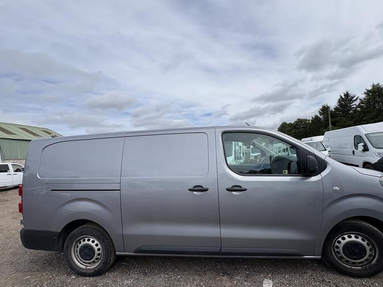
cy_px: 161
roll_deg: +5.0
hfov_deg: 94.5
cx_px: 198
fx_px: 177
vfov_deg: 77.8
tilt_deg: +10.6
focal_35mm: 16
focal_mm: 2.22
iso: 50
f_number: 2.2
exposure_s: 1/2342
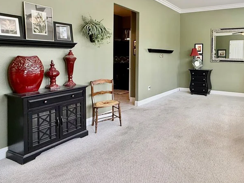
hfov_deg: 64.7
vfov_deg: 55.3
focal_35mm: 24
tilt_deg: -0.2
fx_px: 169
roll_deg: -0.5
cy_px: 57
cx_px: 198
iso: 125
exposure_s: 1/99
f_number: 2.2
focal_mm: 2.22
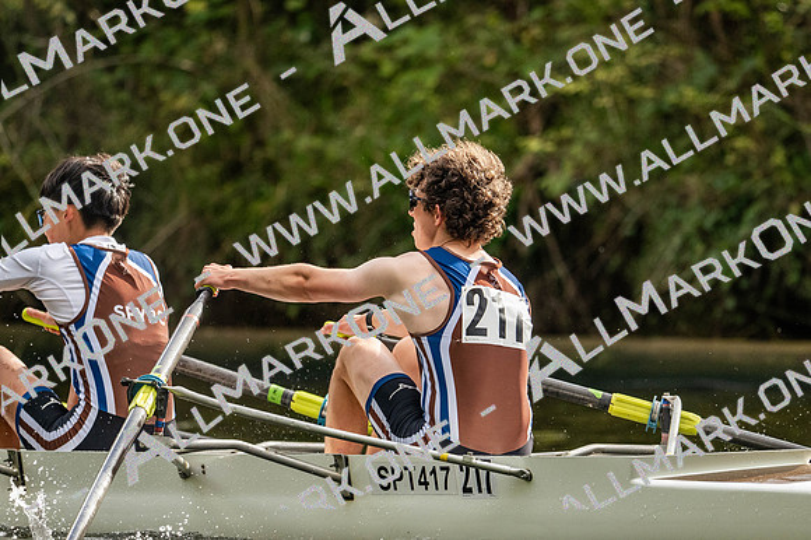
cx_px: 406
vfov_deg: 2.3
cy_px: 270
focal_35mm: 600
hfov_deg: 3.4
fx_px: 13512
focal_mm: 400
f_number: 4.5
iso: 1000
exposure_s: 1/2500
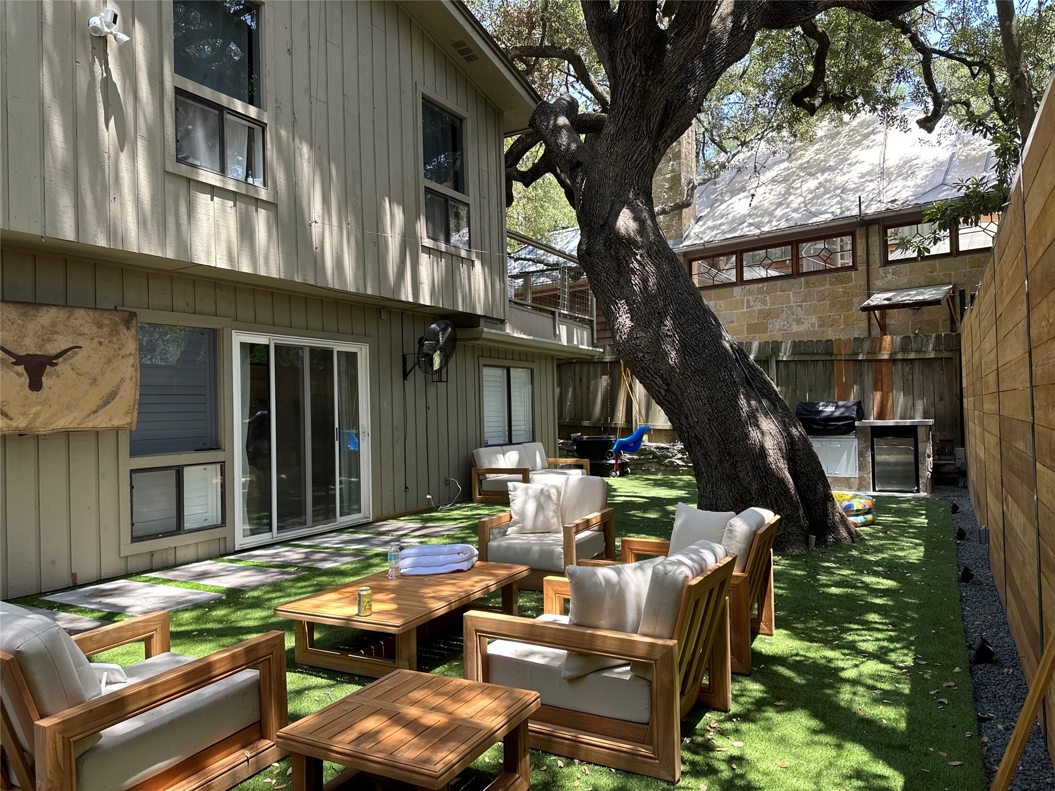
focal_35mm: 24
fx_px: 731
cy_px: 396
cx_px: 528
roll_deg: +1.0
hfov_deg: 71.6
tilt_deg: +0.5
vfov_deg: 56.8
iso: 80
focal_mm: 6.86
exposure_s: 1/357
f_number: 1.78
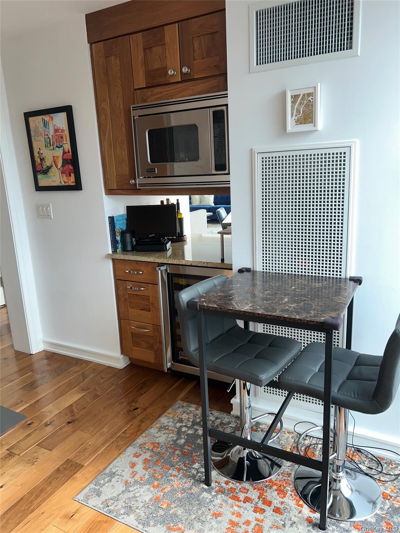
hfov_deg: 53.1
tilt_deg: -13.2
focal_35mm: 26
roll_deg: +3.1
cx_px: 200
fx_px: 401
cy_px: 266
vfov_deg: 67.3
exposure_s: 1/121
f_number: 1.5
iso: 64
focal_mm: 5.7
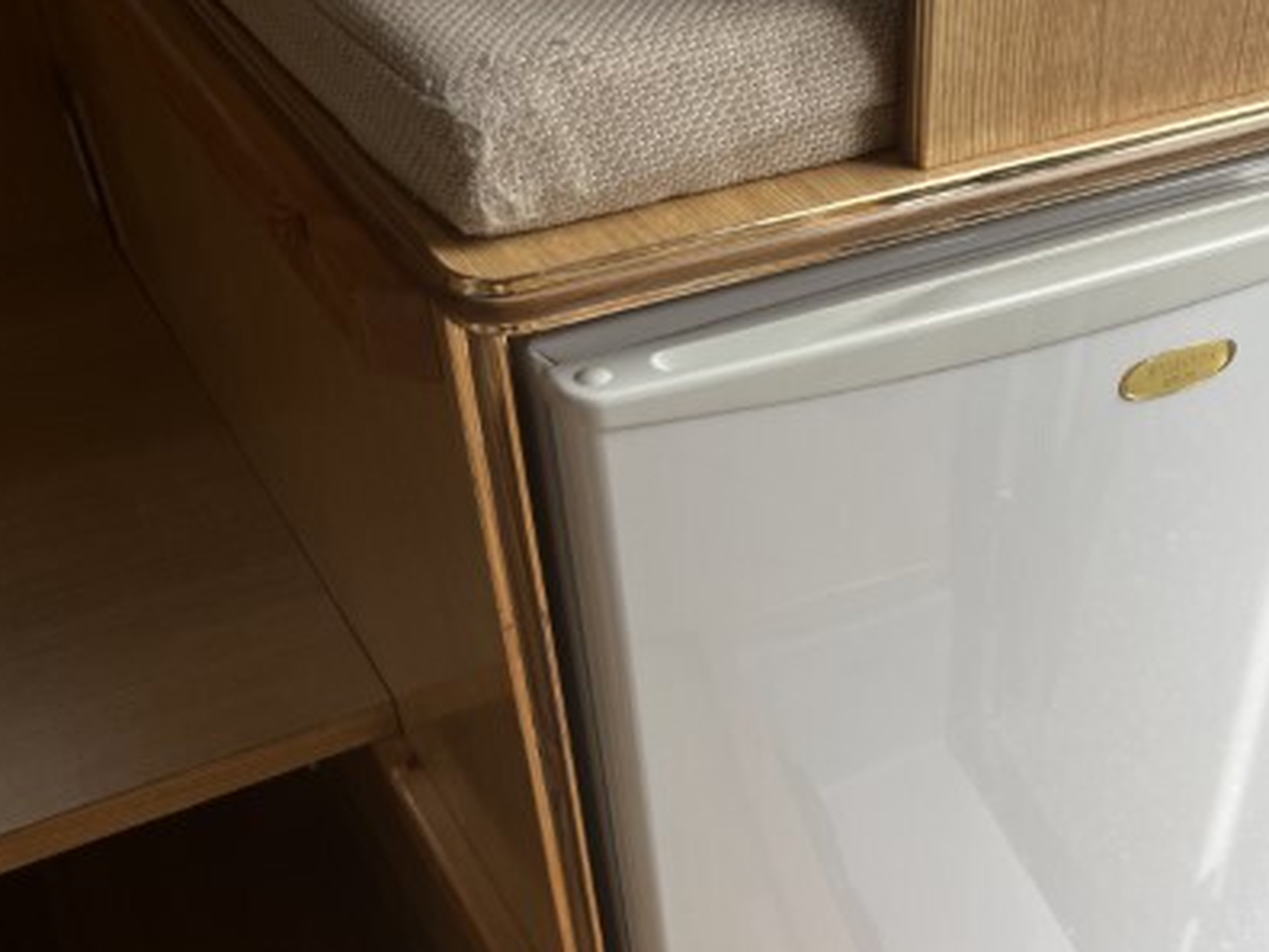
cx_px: 929
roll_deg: -0.5
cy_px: 734
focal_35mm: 42
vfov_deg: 33.5
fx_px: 1540
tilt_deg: -42.9
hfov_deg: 43.6
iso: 50
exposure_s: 1/586
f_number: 1.6
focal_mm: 5.1
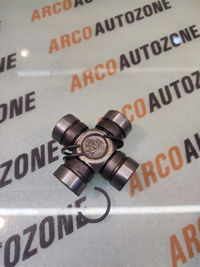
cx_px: 100
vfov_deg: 91.1
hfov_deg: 74.7
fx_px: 131
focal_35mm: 17
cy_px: 134
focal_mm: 4.74
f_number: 1.79
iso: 127
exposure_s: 1/50
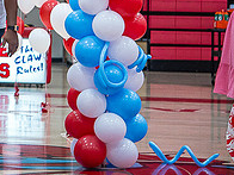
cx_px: -86
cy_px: -6
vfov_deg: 7.4
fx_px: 1345
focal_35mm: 199
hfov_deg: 9.7
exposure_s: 1/320
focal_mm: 70
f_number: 4
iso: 2000
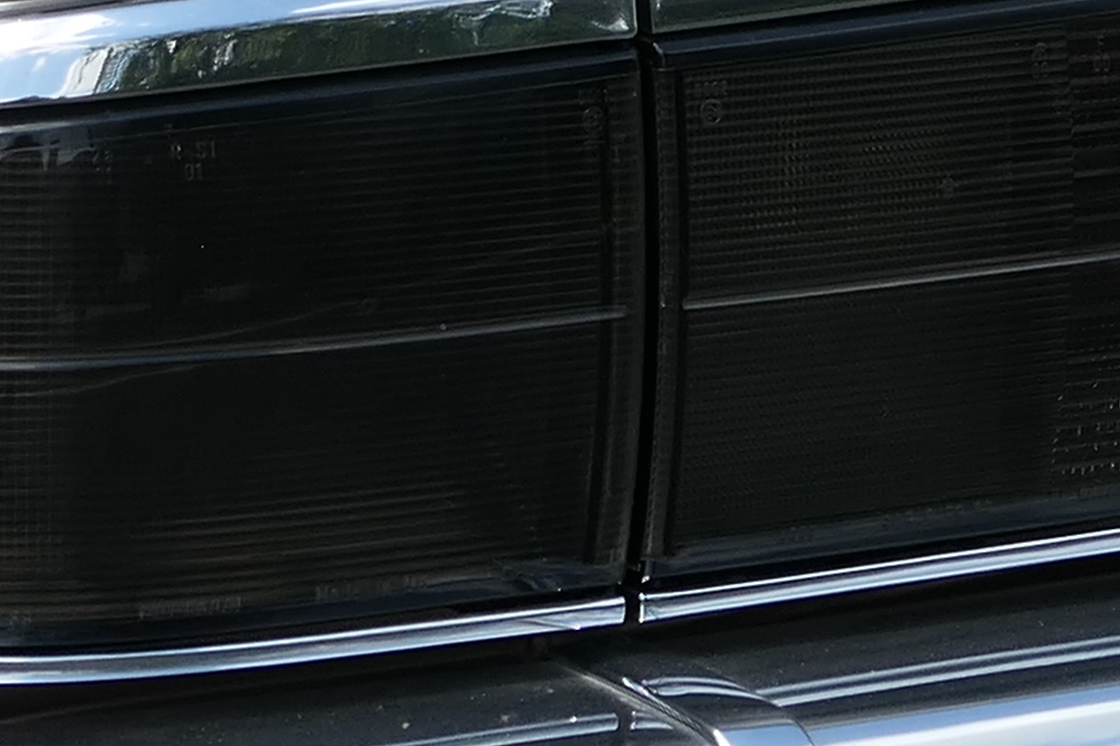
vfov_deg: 7.0
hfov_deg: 10.5
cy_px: 242
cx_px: 144
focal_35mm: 196
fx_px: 6095
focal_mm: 10.8
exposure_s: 1/1600
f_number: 2.8
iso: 125
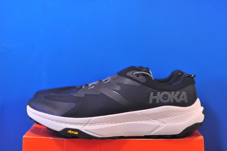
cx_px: 114
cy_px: 76
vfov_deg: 18.1
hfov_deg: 27.0
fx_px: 472
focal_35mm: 75
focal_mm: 50
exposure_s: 1/320
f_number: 2.2
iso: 250
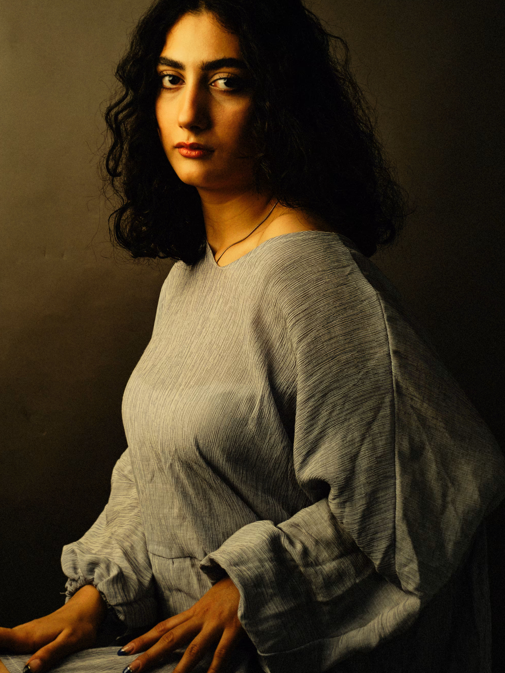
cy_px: 319
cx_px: 250
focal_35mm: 58
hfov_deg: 25.2
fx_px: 1128
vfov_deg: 33.2
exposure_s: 1/160
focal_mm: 35
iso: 200
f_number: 8
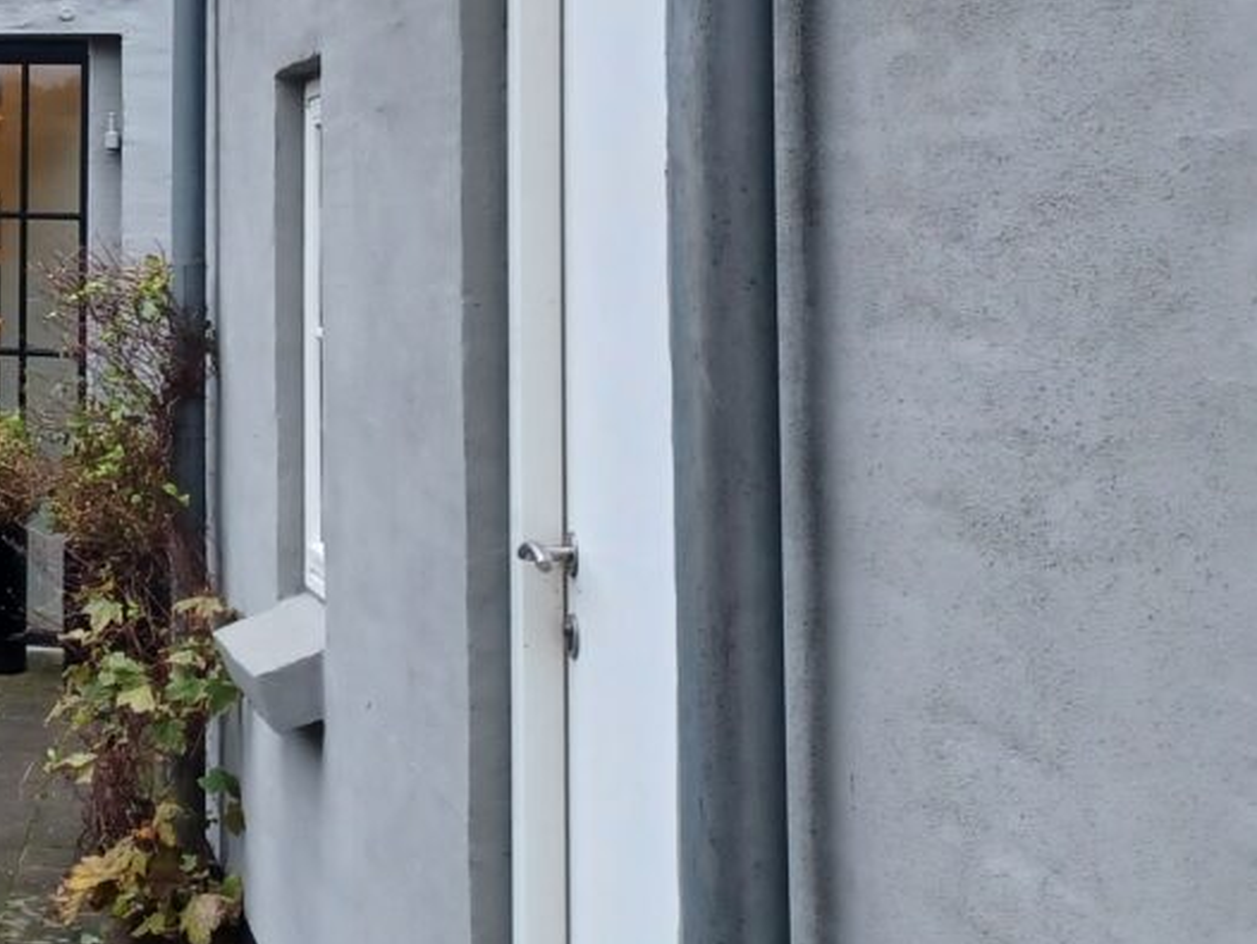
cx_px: -550
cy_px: 74
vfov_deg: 19.8
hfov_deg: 22.6
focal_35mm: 73
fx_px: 2652
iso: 100
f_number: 1.8
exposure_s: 1/49
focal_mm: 4.6
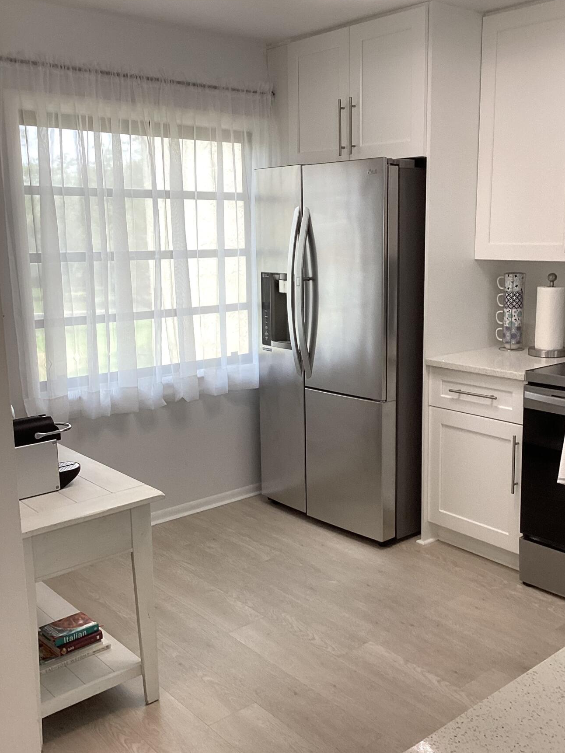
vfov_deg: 51.3
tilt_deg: -12.5
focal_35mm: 36
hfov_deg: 39.6
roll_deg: -0.1
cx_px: 325
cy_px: 369
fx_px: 783
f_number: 2.4
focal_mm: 3.3
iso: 50
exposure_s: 1/100
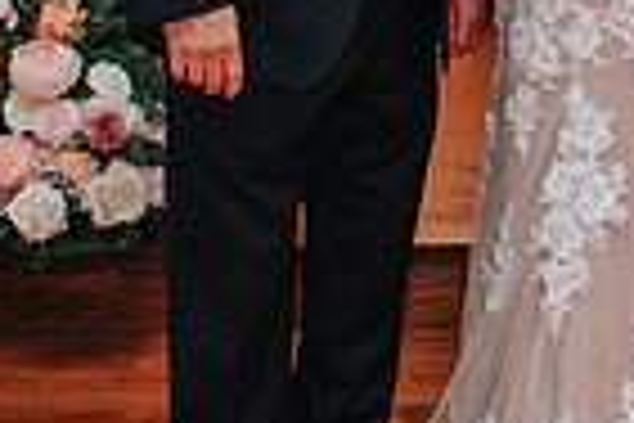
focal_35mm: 152
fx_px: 2677
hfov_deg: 13.2
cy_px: -216
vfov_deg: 8.8
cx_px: 719
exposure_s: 1/200
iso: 1000
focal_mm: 35
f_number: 3.2
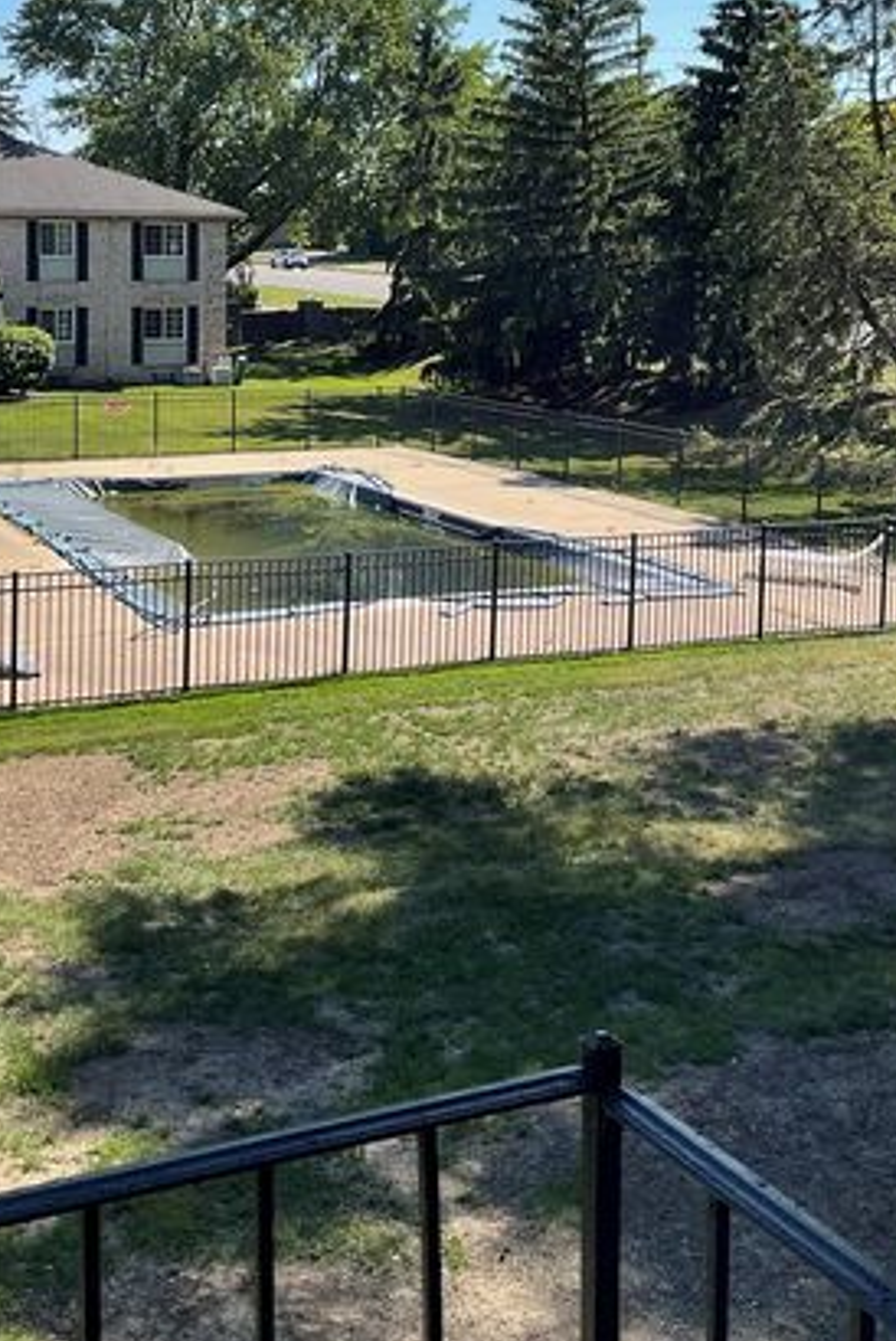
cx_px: 294
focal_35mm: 49
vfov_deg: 39.6
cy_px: 391
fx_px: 1826
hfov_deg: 27.4
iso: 16
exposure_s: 1/1490
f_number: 1.8
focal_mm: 3
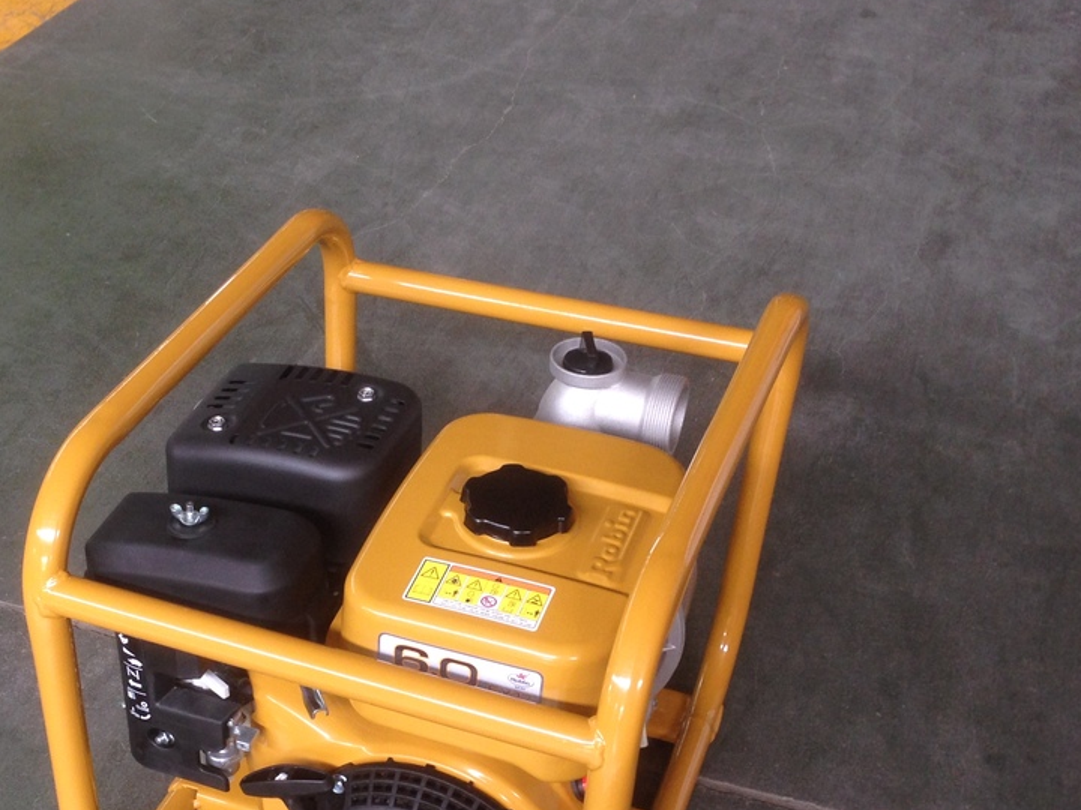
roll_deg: -0.6
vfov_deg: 26.2
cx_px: 384
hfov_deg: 34.7
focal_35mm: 55
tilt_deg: -38.9
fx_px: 1718
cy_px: 610
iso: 80
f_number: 2.4
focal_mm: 4.12
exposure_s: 1/20
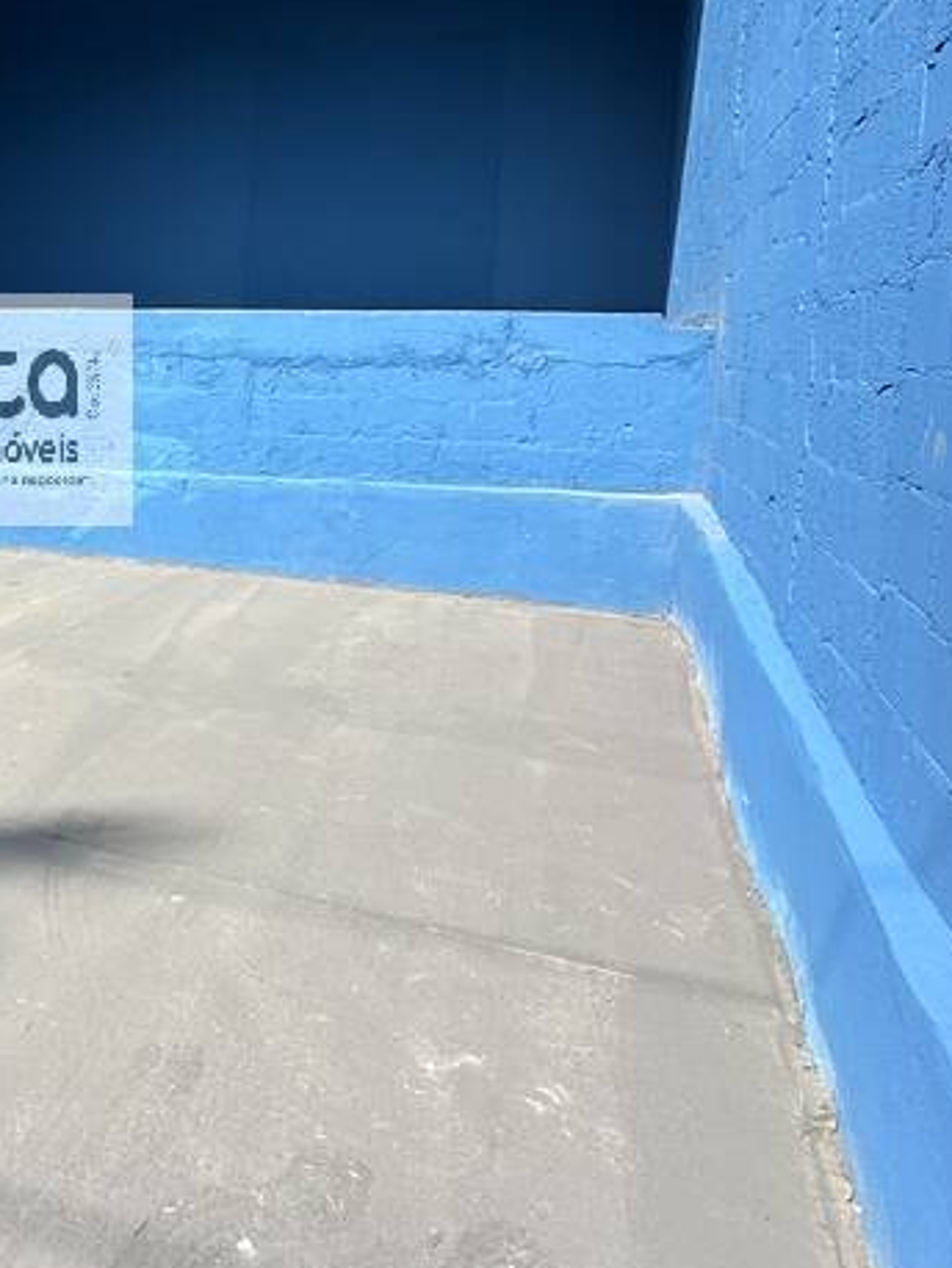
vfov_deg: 54.1
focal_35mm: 33
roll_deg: -2.6
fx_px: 1209
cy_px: 413
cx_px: -147
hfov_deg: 35.3
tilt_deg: -2.9
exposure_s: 1/711
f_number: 2.2
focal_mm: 2.22
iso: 40
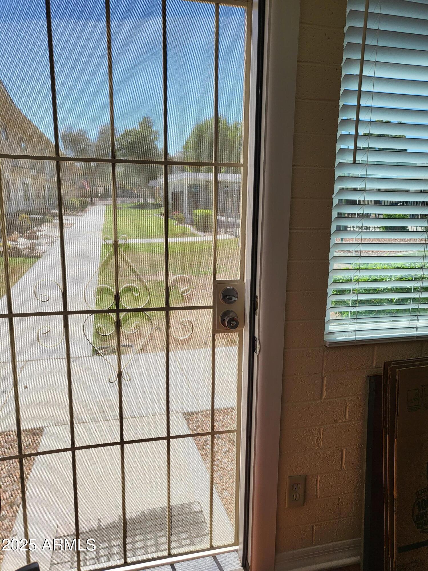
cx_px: 214
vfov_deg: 67.3
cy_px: 286
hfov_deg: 53.1
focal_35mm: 26
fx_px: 429
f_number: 1.8
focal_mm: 4.25
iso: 50
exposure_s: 1/1946
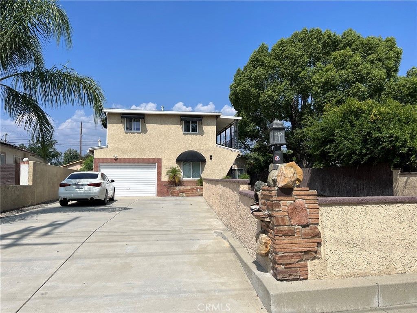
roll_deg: +0.5
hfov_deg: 67.3
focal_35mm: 26
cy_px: 156
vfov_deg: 53.1
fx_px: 313
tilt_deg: +4.6
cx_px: 208
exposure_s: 1/6211
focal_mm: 5.7
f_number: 1.5
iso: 50
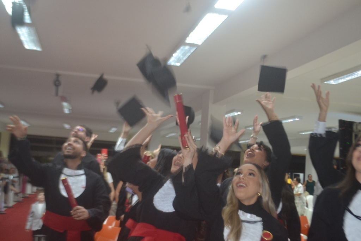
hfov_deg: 46.4
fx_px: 421
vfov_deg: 31.9
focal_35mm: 42
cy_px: 120
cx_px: 180
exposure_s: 1/60
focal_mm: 28
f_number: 4.5
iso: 1250
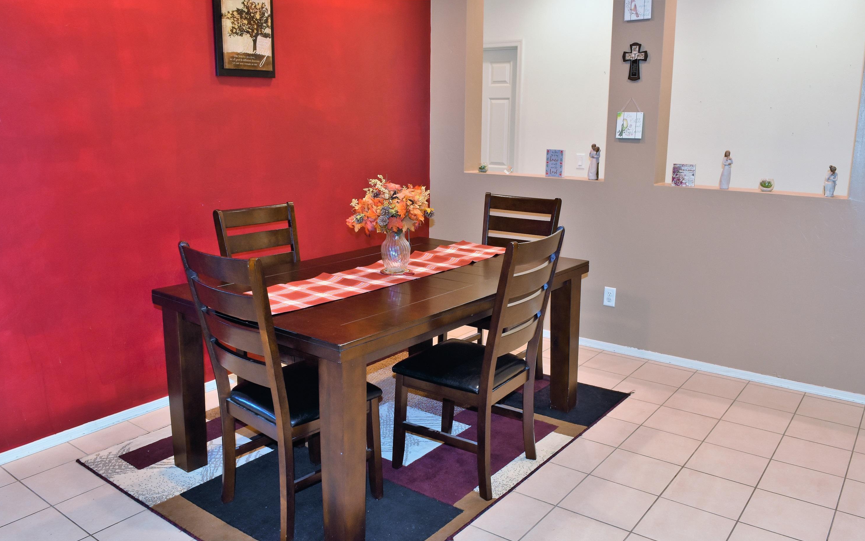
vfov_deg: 44.5
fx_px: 660
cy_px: 292
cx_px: 433
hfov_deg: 66.5
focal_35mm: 28
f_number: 11
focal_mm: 18
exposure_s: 1/5
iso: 1000
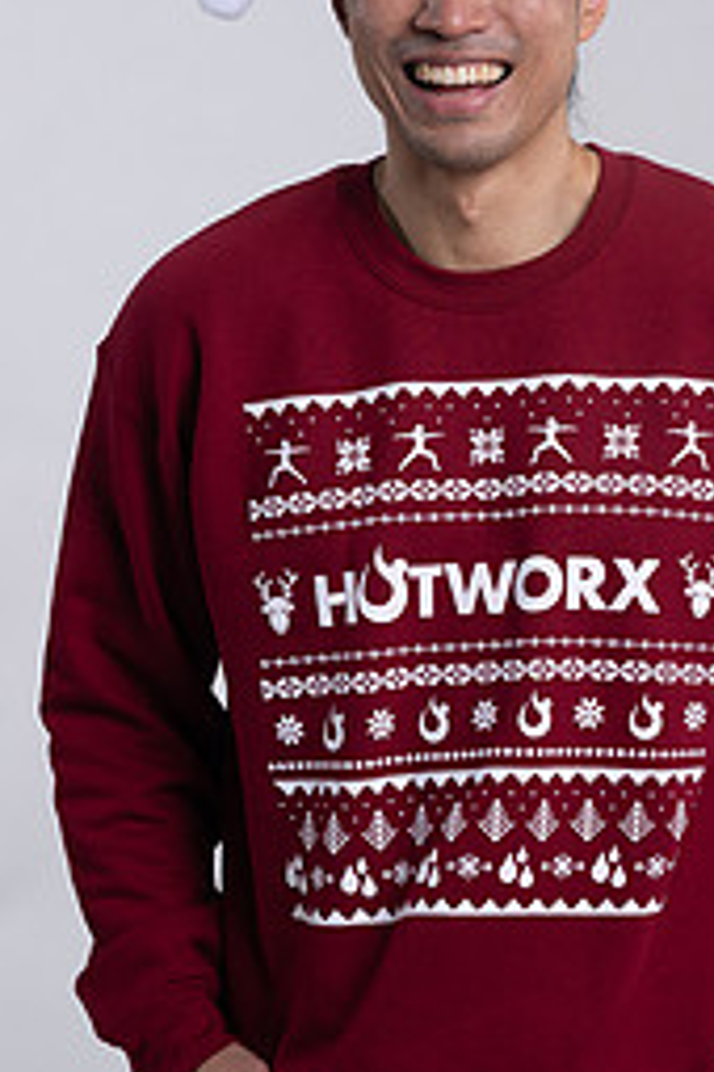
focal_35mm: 150
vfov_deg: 13.7
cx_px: 462
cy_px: 399
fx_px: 4462
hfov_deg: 9.1
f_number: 4
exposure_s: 1/125
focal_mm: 85
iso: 125
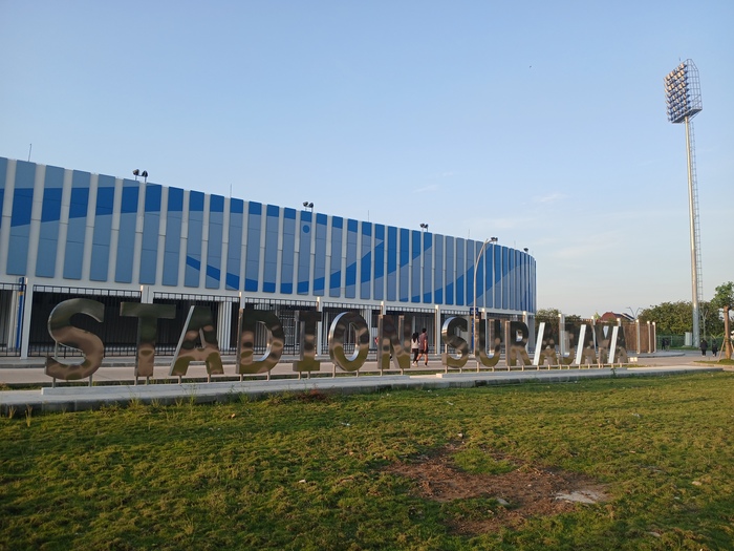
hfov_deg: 67.3
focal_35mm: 26
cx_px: 367
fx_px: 551
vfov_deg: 53.1
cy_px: 276
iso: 20
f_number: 1.8
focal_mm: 3.98
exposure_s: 1/159
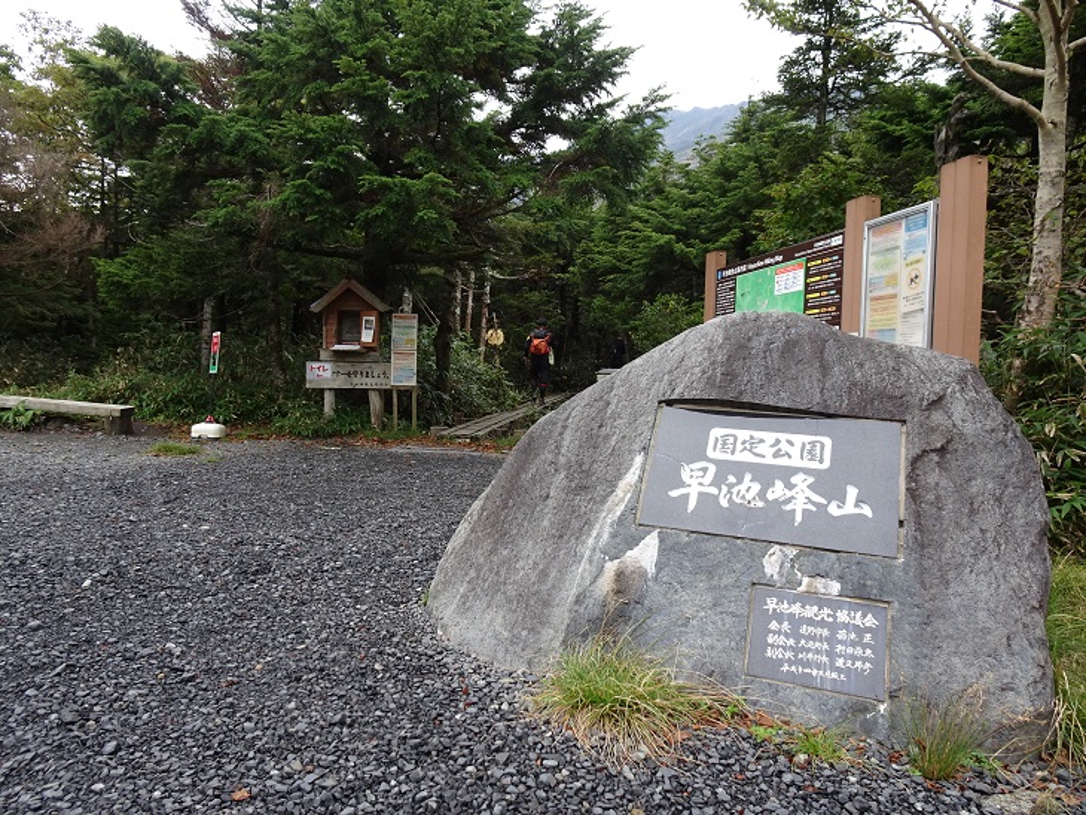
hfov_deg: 71.6
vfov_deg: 56.8
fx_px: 753
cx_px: 543
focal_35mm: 24
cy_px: 408
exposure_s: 1/50
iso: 80
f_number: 3.5
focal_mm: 4.1
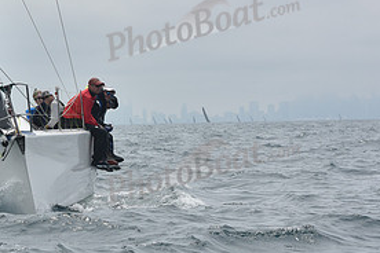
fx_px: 2111
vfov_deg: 6.9
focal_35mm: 200
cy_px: 116
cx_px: 36
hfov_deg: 10.2
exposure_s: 1/800
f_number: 13
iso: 250
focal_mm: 95
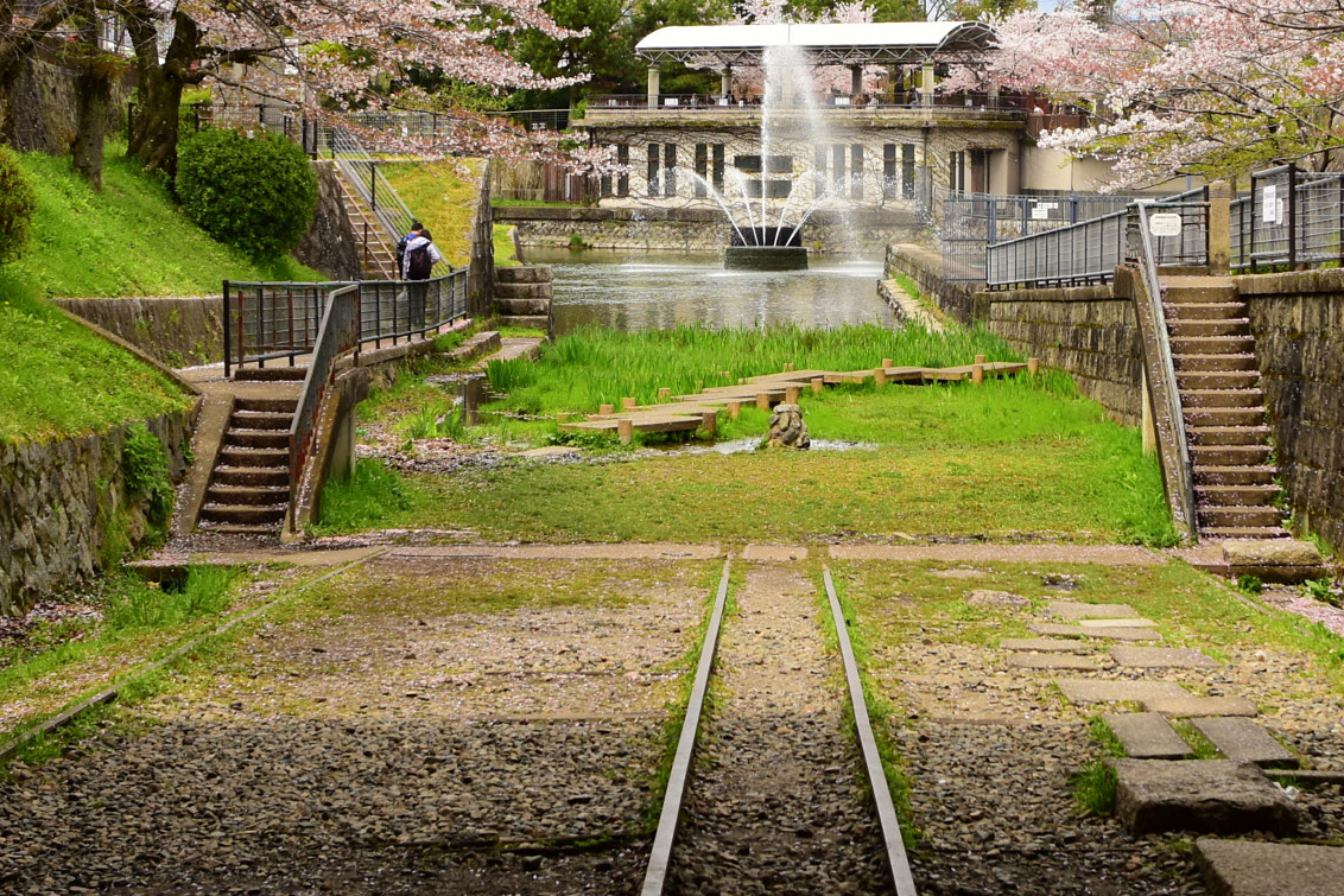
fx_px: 2837
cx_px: 795
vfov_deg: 17.9
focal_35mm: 76
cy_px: 249
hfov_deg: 26.6
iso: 250
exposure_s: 1/500
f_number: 6.3
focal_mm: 28
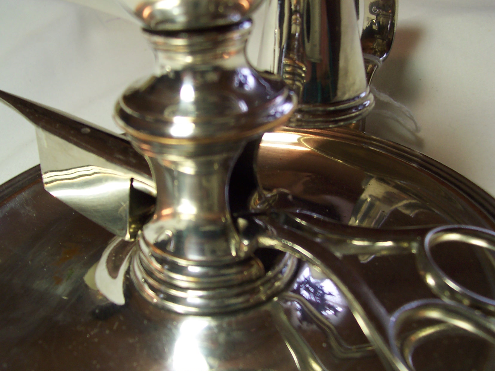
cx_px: 248
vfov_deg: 38.7
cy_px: 186
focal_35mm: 37
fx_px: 529
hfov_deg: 50.1
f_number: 2.8
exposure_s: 1/45
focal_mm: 5.6
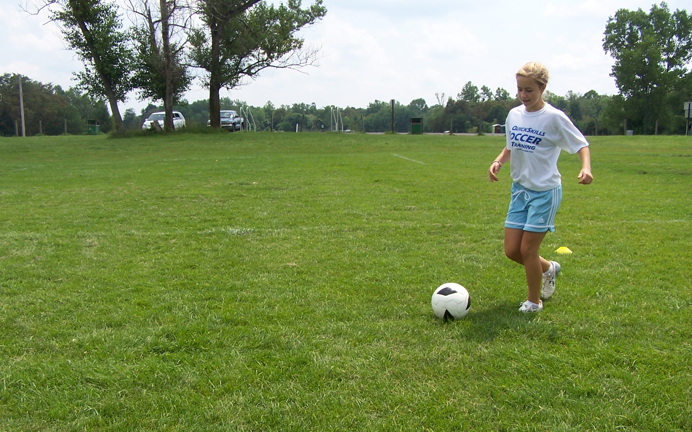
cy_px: 248
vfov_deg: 31.2
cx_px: 343
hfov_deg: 48.2
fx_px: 773
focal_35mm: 41
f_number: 4
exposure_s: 1/500
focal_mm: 6.3
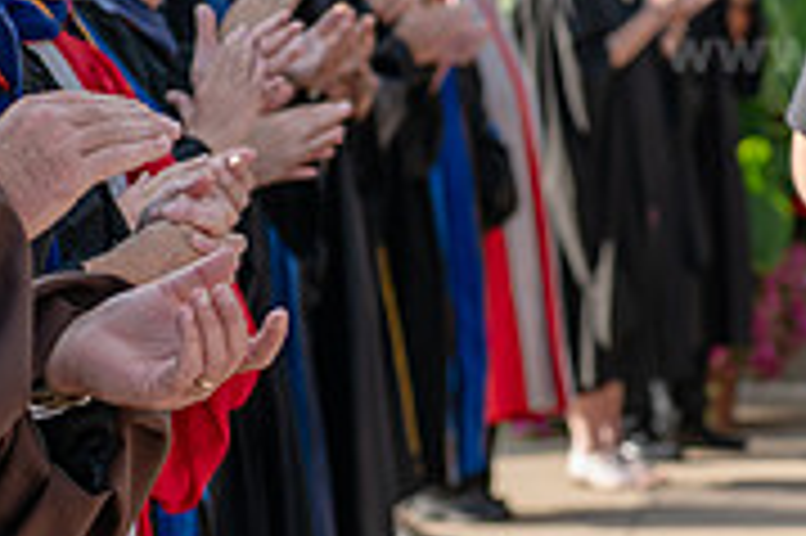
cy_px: 146
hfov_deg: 9.1
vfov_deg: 6.0
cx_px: 459
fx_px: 5078
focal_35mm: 227
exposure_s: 1/320
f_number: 3.5
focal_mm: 70
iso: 100
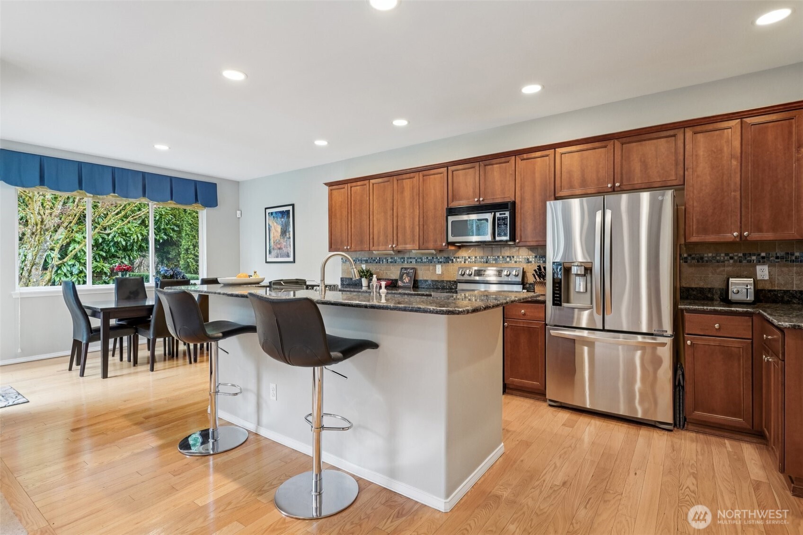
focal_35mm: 17
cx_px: 402
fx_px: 379
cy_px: 268
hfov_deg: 93.3
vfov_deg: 70.4
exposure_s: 1/3.33
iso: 400
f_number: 8
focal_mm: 17
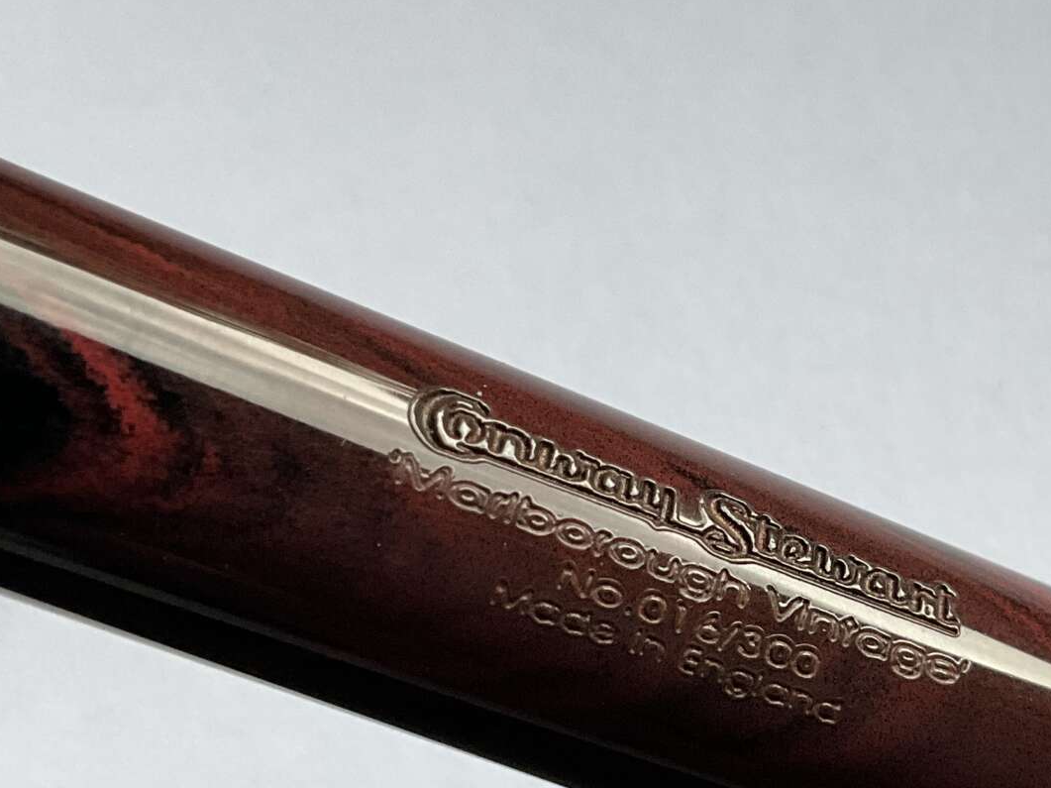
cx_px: 834
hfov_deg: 27.3
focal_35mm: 70
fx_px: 2125
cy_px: 503
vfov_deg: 20.9
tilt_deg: -72.4
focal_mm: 3
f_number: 1.8
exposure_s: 1/117
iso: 64
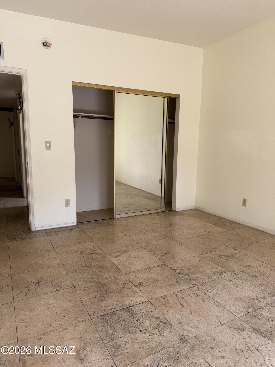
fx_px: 254
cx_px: 138
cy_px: 184
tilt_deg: -9.3
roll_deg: -1.0
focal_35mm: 24
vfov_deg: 71.6
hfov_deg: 56.8
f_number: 1.78
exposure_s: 1/121
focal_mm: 6.76
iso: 80
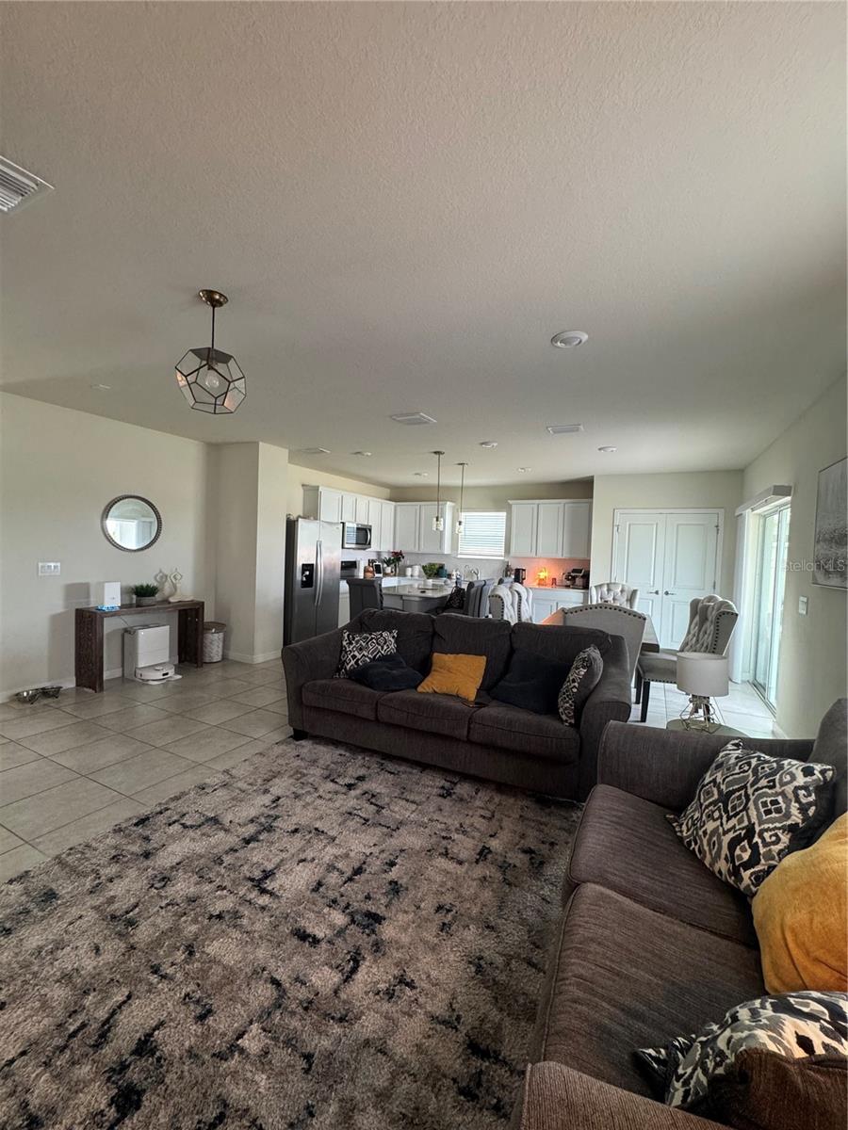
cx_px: 424
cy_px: 565
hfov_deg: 85.7
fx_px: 457
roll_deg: -1.6
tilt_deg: -2.2
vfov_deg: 102.1
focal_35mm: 14
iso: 250
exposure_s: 1/60
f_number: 2.2
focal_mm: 2.22
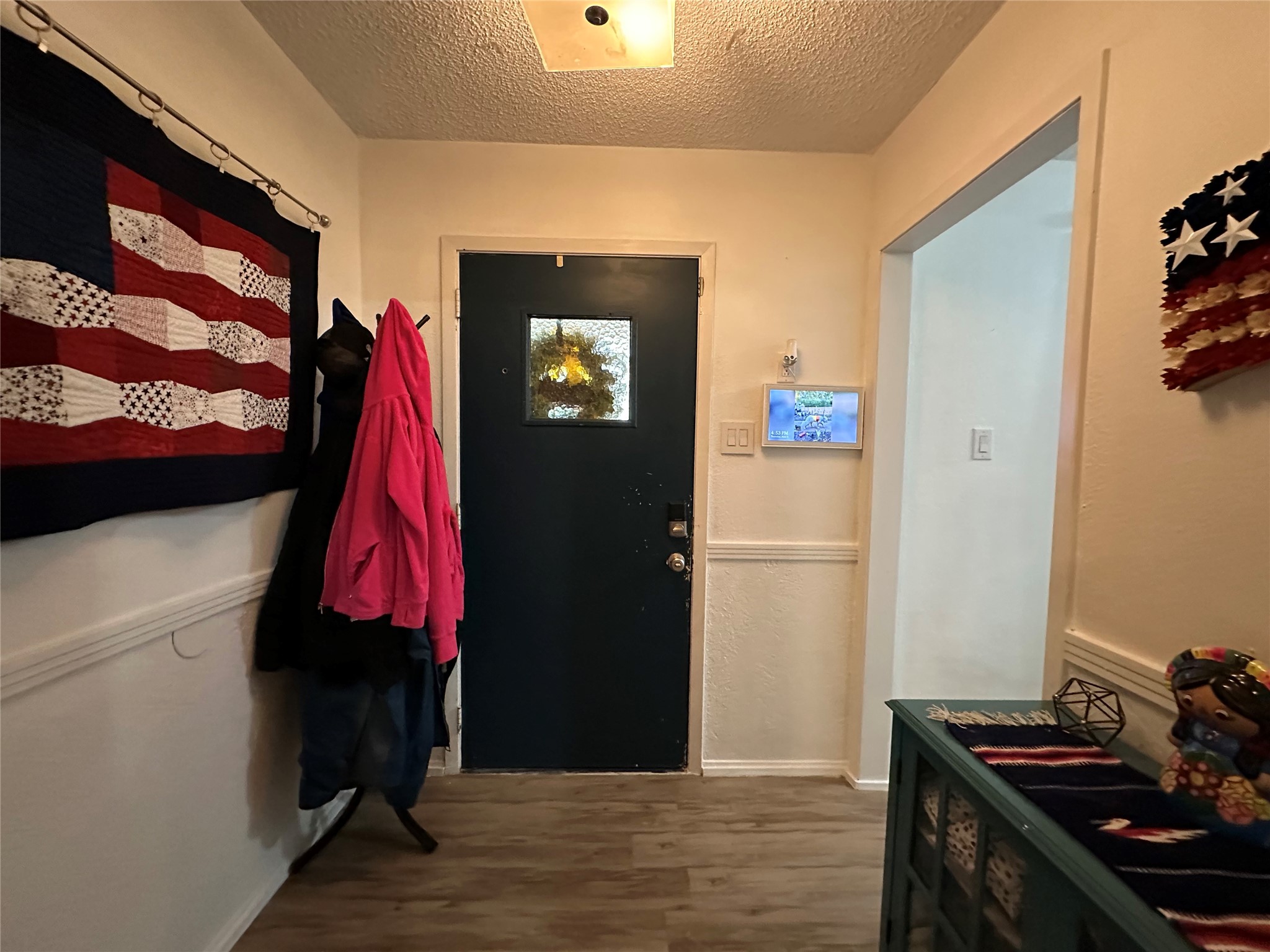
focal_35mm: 14
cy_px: 476
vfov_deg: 85.7
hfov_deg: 102.1
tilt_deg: -5.7
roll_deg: -1.5
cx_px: 635
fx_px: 514
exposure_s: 1/40
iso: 800
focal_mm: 2.22
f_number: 2.2
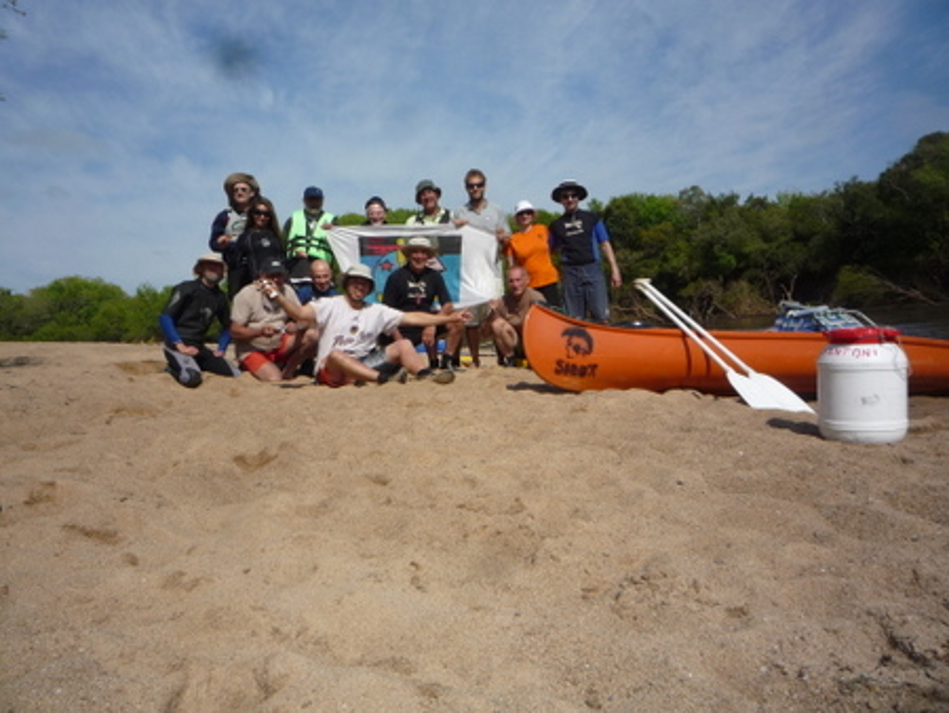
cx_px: 474
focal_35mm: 30
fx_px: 823
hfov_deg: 59.9
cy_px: 356
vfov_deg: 46.8
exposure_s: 1/640
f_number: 5.6
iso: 100
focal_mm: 5.2
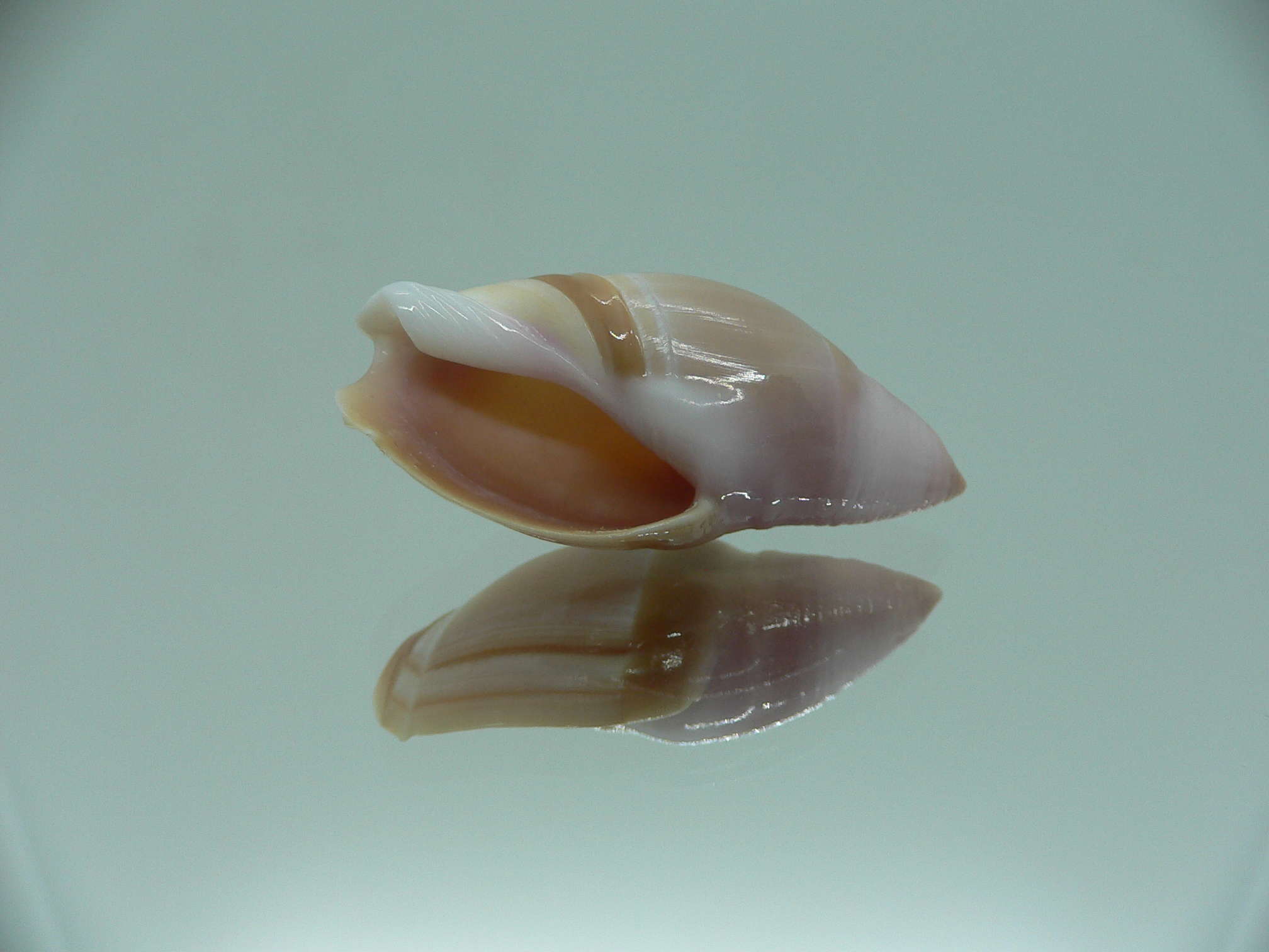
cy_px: 476
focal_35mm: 35
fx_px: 1283
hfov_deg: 52.6
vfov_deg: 40.7
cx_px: 634
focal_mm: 4.6
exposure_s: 1/60
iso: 80
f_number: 2.8
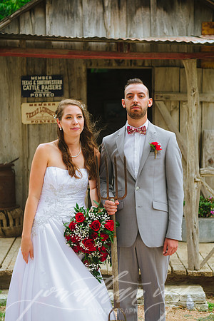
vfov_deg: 28.8
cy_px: 160
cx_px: 107
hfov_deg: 19.5
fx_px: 624
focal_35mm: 70
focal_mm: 70
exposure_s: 1/250
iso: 320
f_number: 4
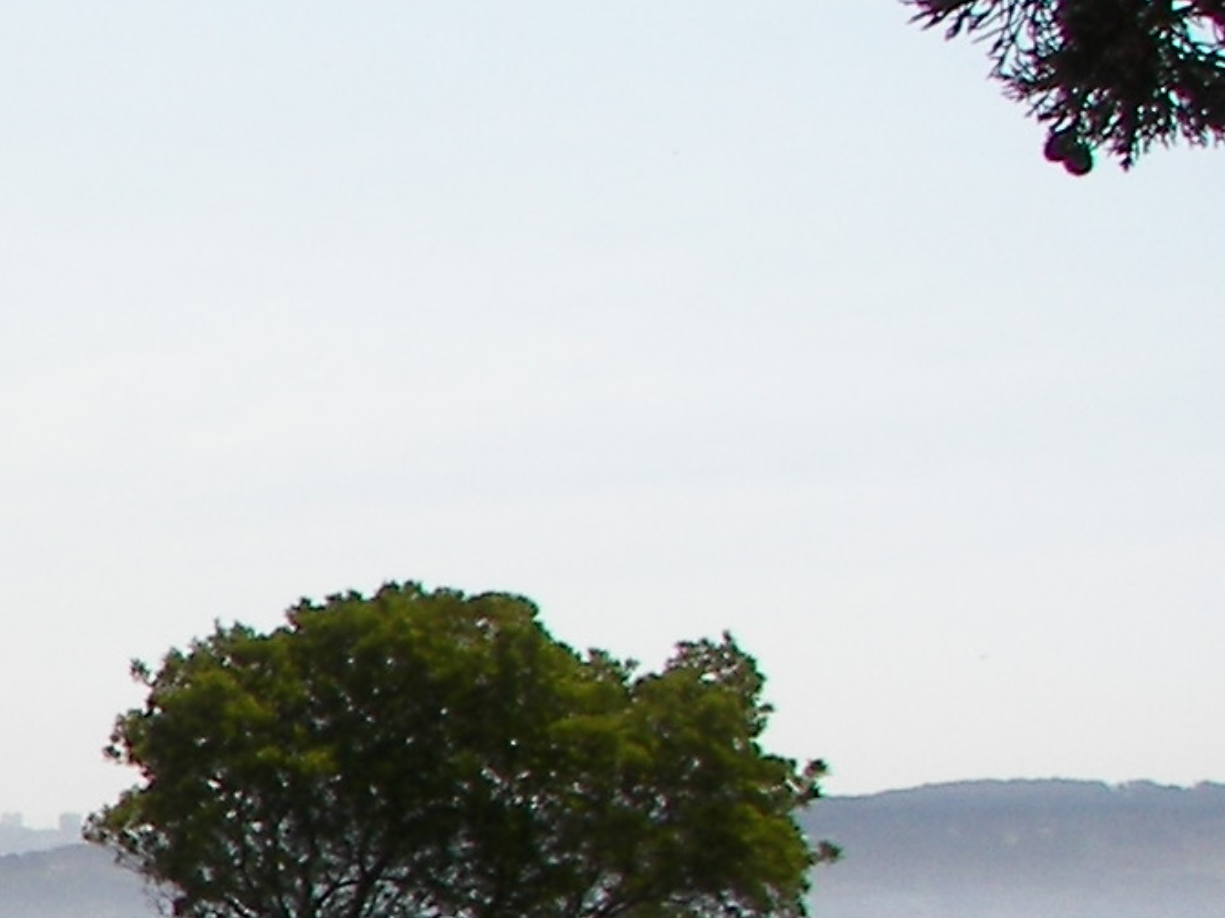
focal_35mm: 139
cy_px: 1064
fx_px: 4918
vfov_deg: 10.5
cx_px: -991
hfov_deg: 12.9
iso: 50
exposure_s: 1/1000
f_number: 4
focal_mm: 6
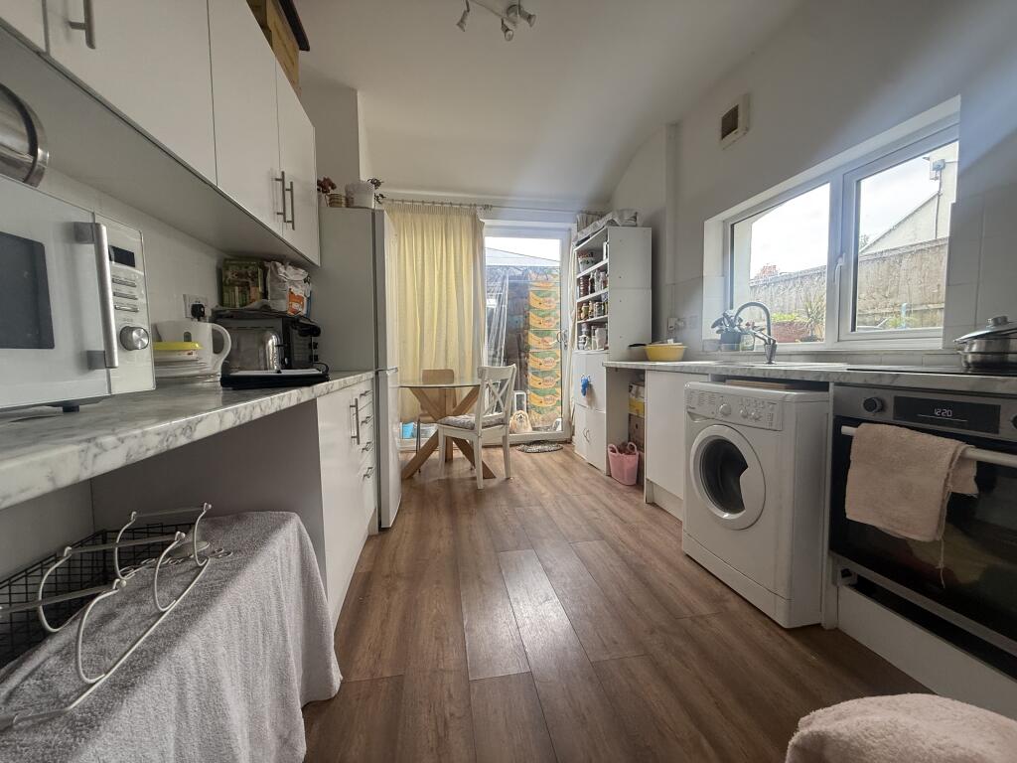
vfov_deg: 85.7
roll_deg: +1.0
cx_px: 508
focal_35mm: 14
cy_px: 382
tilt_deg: -2.9
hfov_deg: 102.1
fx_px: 411
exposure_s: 1/99
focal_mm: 2.22
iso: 160
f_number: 2.2
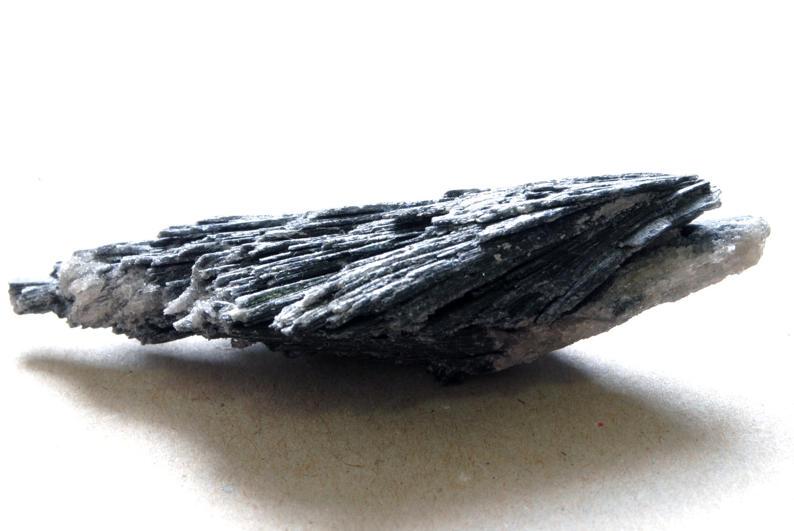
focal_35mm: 120
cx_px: 397
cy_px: 266
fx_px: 2650
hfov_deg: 17.0
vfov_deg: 11.5
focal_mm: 80
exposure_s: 3
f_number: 16
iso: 100
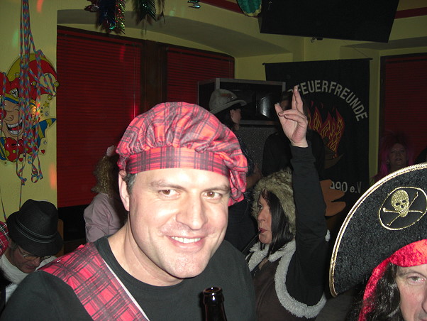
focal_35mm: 38
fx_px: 469
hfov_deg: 49.0
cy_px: 160
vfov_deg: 37.7
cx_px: 214
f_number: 2.8
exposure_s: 1/60
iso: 200
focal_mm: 7.9
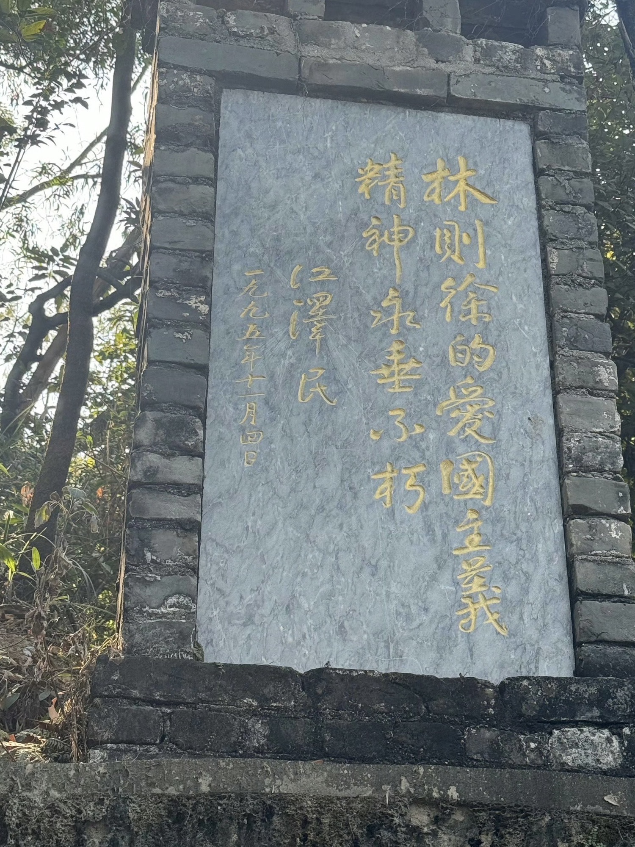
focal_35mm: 48
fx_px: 1174
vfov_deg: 39.7
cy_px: 424
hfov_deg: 30.3
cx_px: 318
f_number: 1.78
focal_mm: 6.86
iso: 64
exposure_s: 1/439
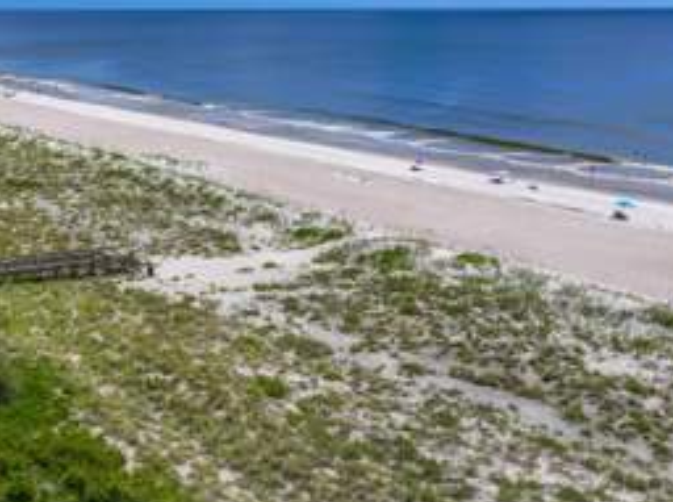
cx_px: 121
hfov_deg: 40.2
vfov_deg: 31.6
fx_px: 873
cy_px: 133
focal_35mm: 45
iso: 100
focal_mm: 12.29
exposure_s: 1/3200
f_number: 2.8
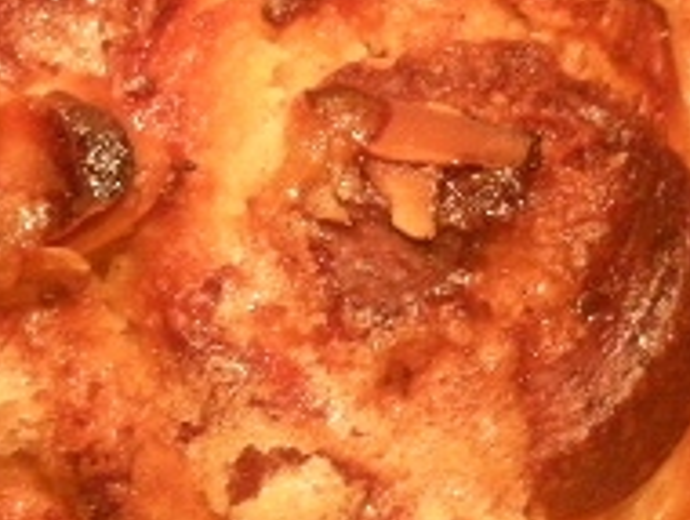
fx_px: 4790
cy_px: 178
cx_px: 261
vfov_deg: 6.2
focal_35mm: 240
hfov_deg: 8.2
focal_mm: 12.3
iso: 400
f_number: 3.9
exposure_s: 1/15.3
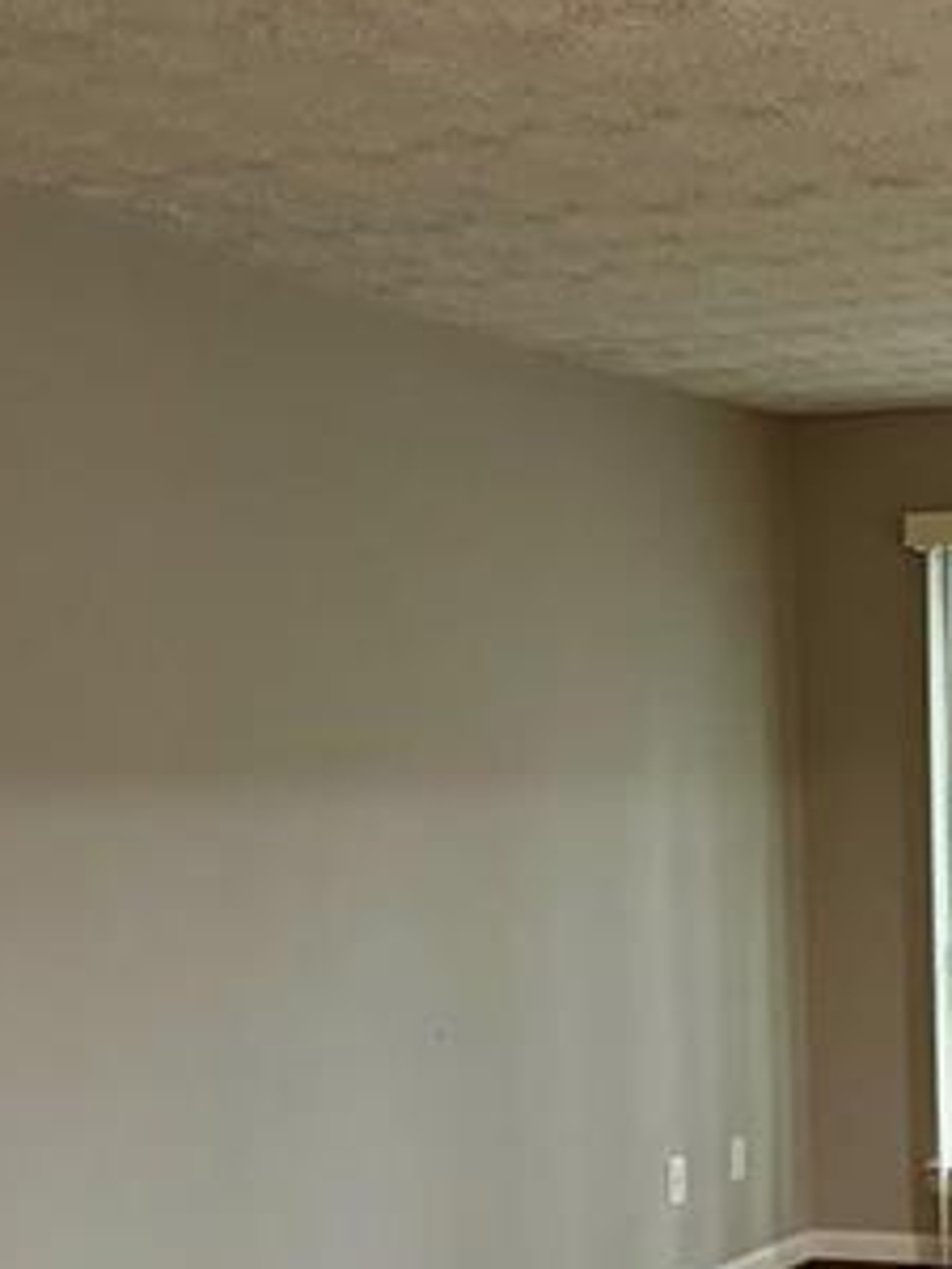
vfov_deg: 29.8
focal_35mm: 64
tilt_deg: -4.6
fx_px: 2347
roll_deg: +1.0
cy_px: 960
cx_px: 1100
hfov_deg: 21.5
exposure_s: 1/60
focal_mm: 6.76
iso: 800
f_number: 1.78
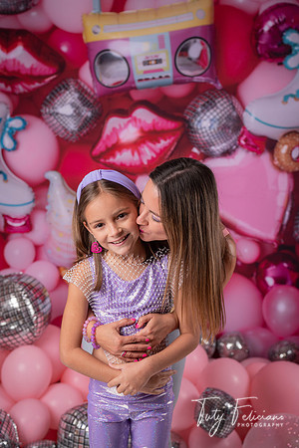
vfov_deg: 44.5
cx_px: 150
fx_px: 548
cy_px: 224
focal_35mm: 44
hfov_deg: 30.5
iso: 80
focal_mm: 44
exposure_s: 1/100
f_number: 3.5
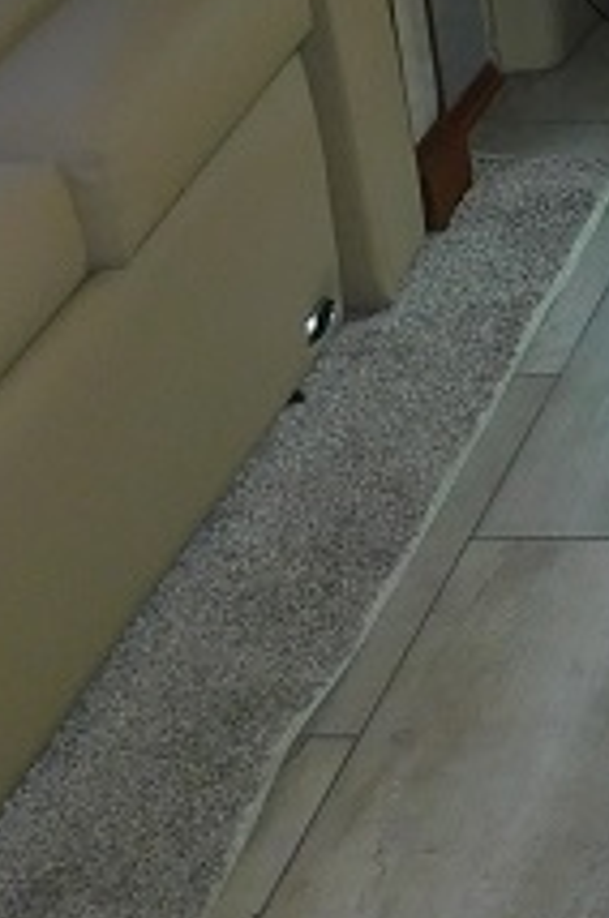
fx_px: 2851
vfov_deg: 17.7
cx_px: 1480
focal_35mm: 112
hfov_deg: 10.4
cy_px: -90
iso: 125
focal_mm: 4
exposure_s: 1/100
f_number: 3
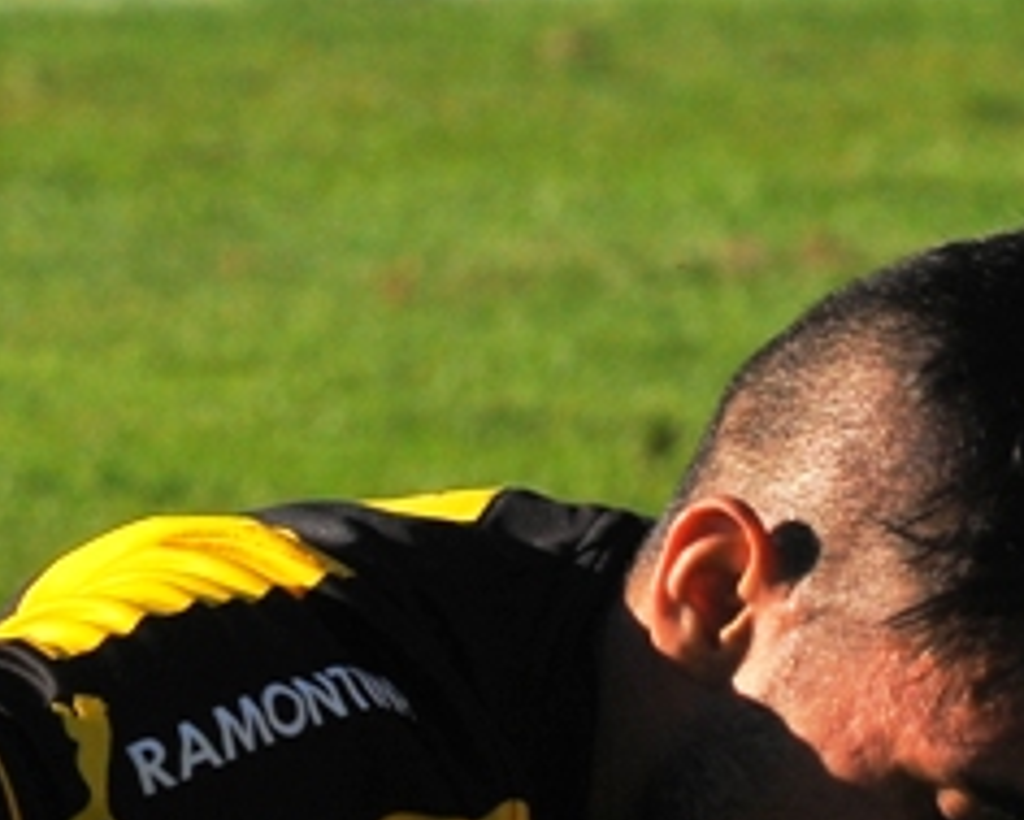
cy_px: 889
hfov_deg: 1.1
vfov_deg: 0.8
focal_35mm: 1831
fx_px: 55514
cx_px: -230
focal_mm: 300
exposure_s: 1/500
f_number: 13
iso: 400
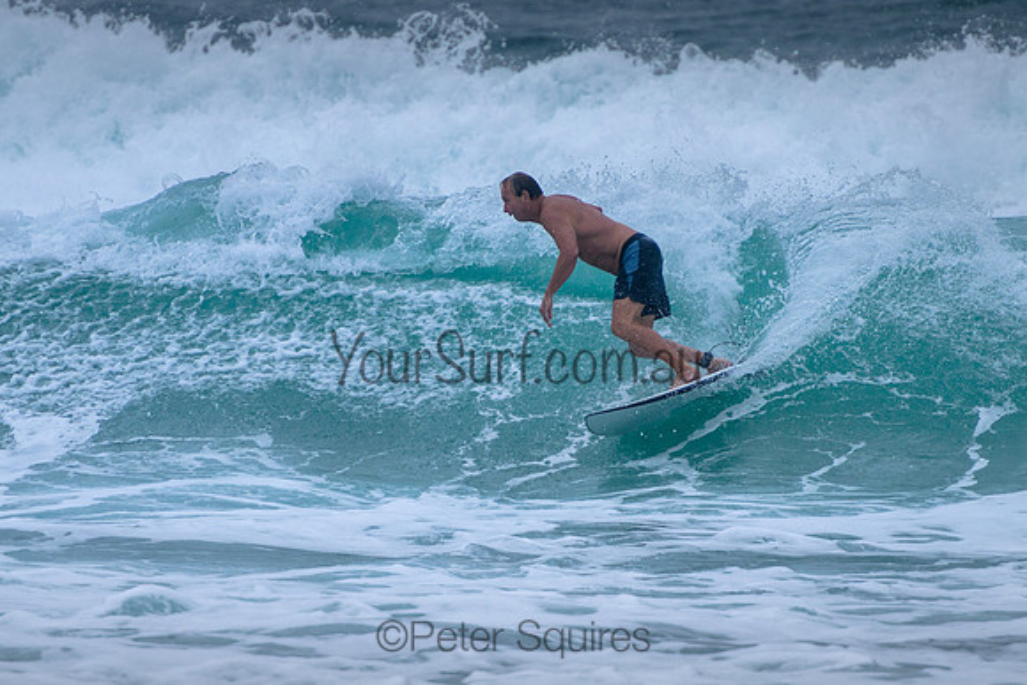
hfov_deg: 3.7
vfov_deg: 2.5
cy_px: 345
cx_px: 552
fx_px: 15697
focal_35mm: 550
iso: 250
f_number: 5.6
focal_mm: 400
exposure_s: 1/2000
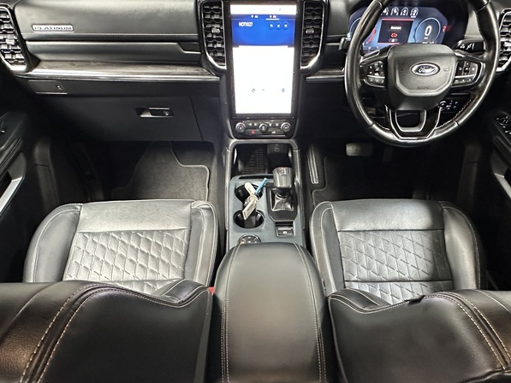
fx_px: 354
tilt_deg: -51.3
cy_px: 268
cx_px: 269
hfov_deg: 71.5
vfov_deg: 55.1
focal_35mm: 24
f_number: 2.2
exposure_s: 1/50
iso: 1000
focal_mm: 2.22
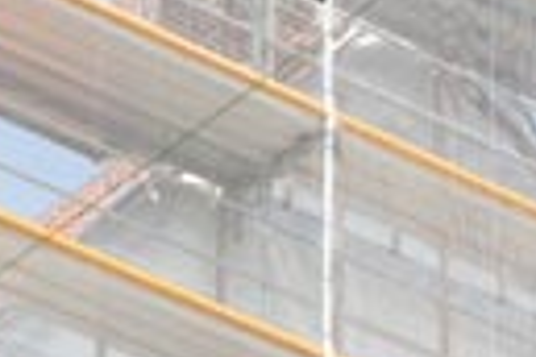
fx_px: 5896
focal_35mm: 396
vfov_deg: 3.5
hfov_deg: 5.2
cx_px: 598
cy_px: 415
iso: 200
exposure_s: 1/640
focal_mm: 85
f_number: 5
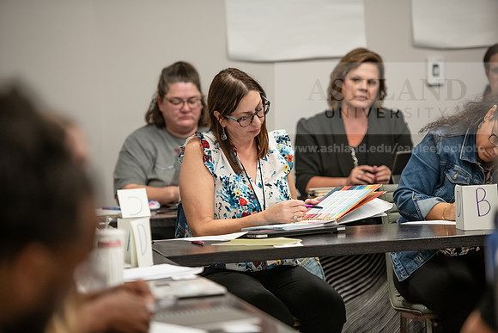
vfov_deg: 8.6
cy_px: 166
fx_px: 2214
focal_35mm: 160
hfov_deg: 12.8
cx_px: 249
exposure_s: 1/200
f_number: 2.8
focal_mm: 160
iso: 1250
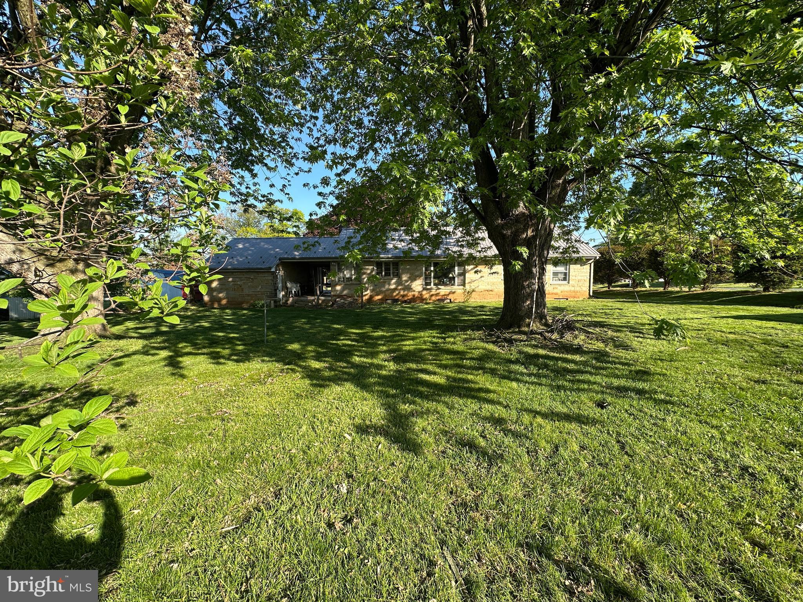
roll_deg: +0.4
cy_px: 301
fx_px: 325
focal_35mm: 14
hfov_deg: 102.1
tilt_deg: -5.0
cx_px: 402
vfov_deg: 85.7
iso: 40
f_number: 2.2
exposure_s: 1/450
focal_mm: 2.22
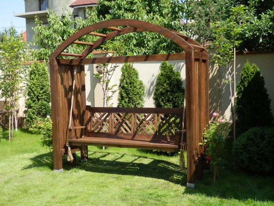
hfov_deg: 42.1
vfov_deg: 32.2
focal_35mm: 45
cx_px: 137
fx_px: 356
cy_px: 103
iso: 100
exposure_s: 1/500
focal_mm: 8
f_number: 3.8
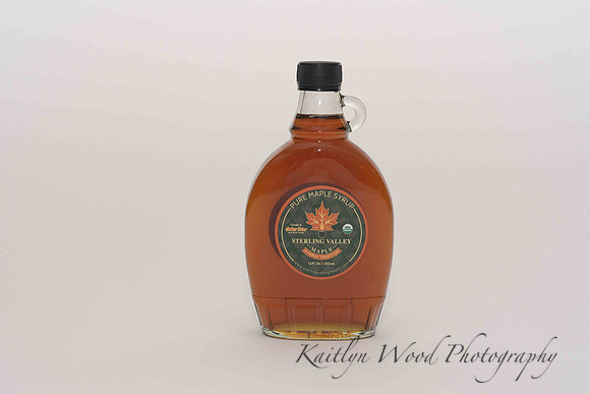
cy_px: 197
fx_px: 1393
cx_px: 295
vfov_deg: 16.1
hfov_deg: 23.9
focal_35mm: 85
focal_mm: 85
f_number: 13
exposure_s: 1/100
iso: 400
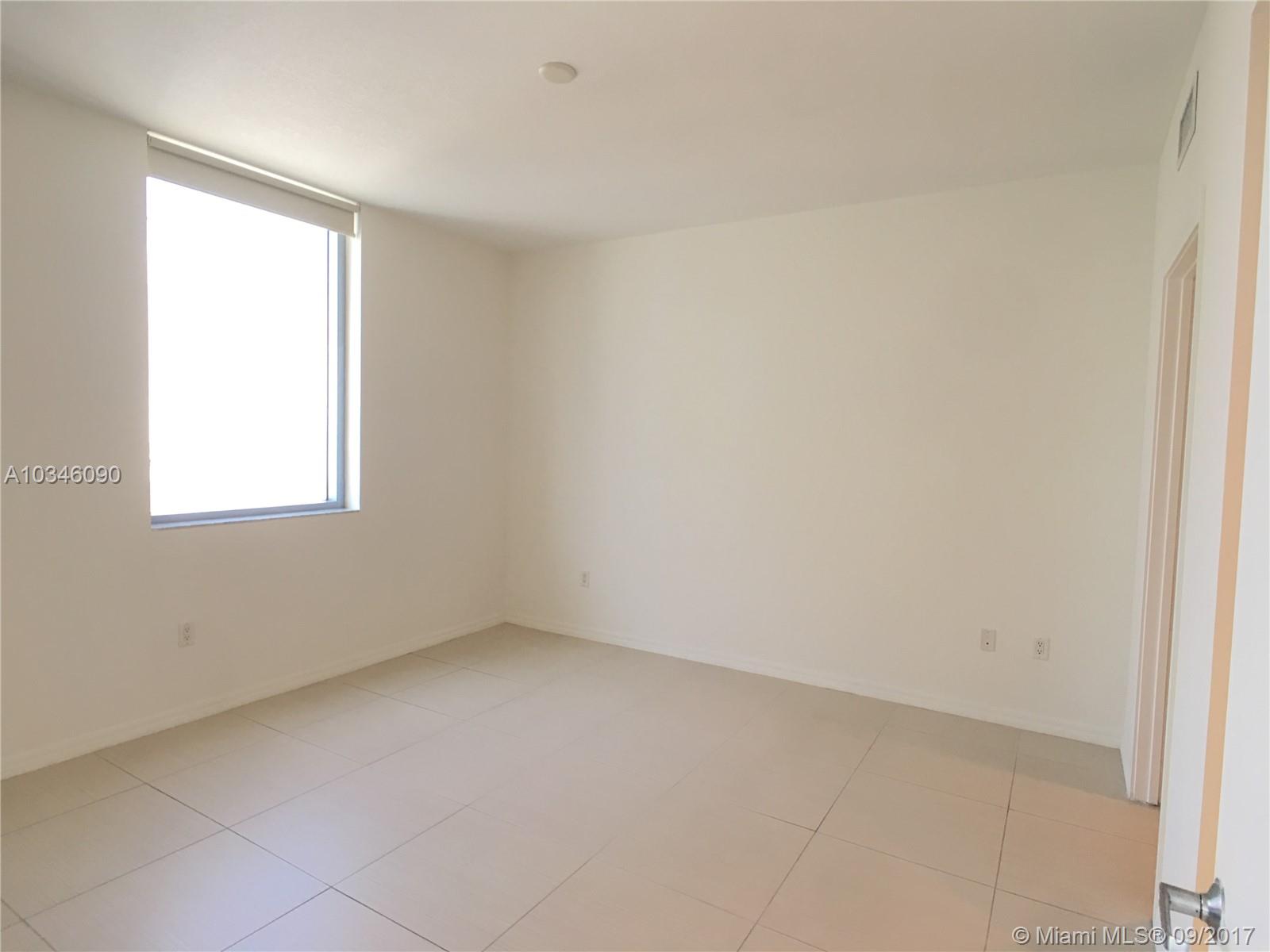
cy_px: 476
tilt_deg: -2.3
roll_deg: -1.4
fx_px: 1064
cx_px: 635
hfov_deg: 61.7
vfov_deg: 48.2
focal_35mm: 29
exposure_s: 1/30
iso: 25
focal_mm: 4.15
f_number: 2.2
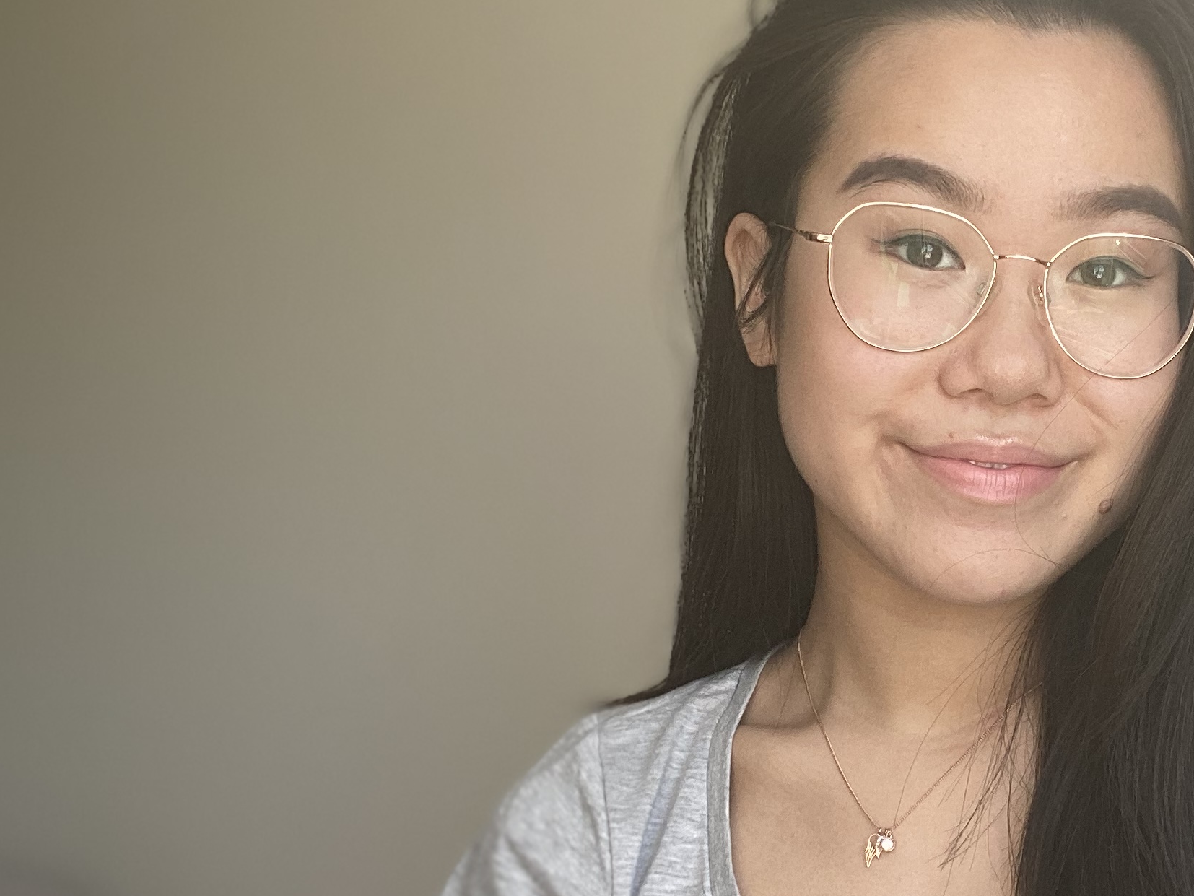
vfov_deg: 26.1
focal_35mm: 56
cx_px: 1073
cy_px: 473
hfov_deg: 32.6
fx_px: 1932
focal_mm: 2.71
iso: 40
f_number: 2.2
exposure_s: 1/122
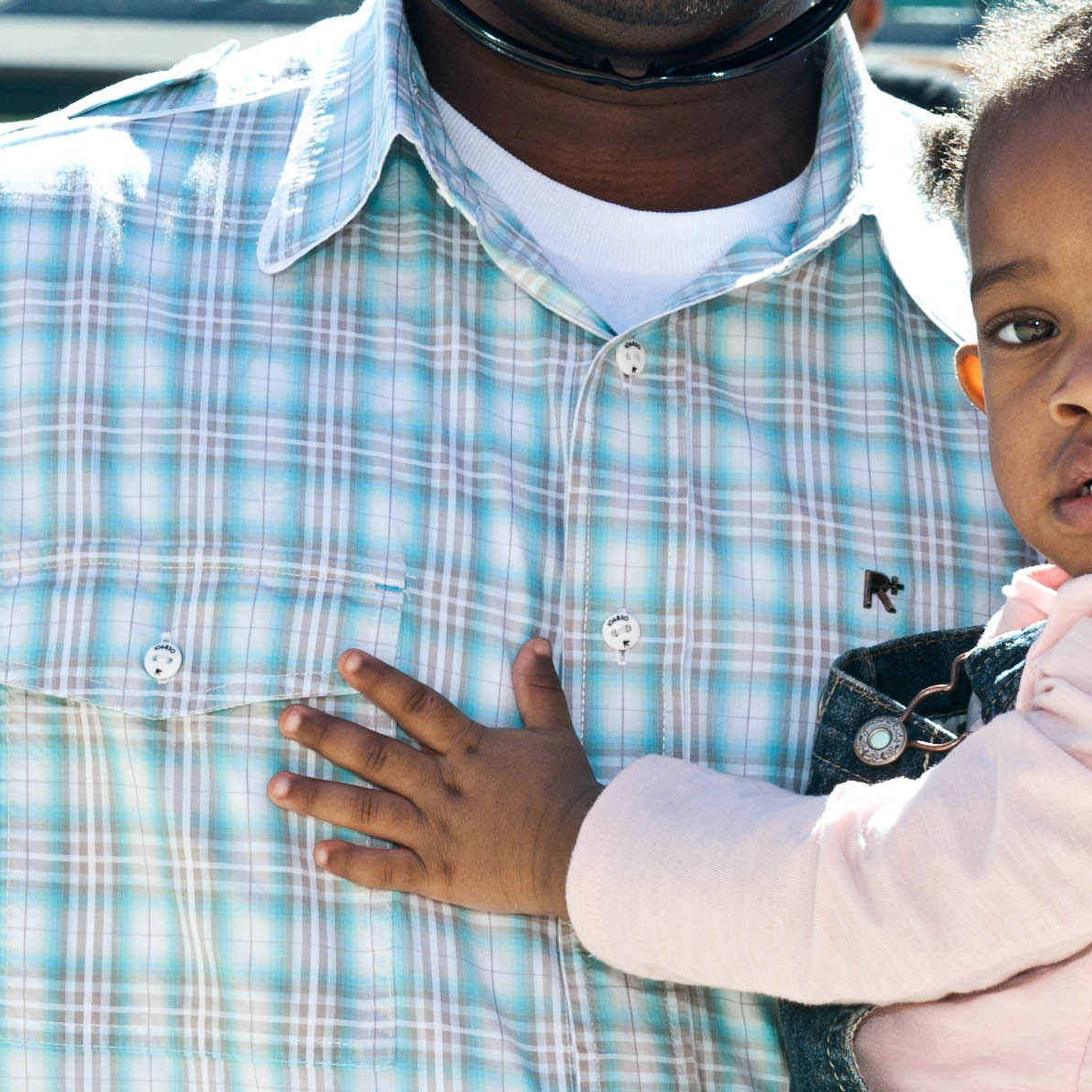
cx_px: 1096
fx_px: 6745
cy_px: 184
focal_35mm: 189
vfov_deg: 9.2
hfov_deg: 9.2
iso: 400
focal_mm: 62
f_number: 9
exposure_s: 1/200
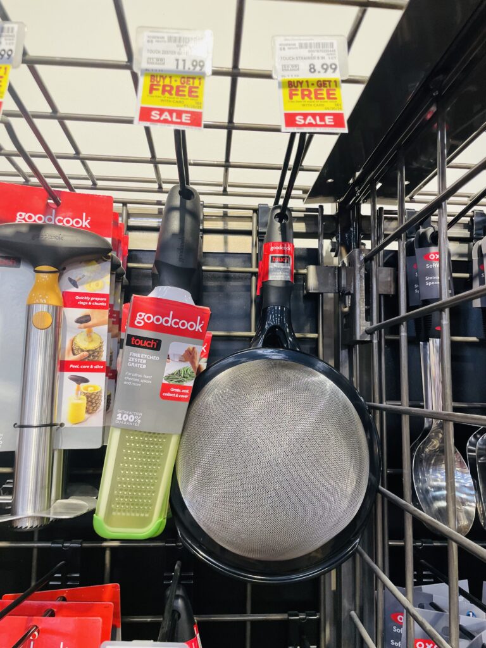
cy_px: 324
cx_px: 243
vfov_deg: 67.3
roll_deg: -0.9
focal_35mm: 26
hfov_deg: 53.1
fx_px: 487
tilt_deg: +7.3
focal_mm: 4.2
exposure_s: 1/120
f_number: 1.6
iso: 80
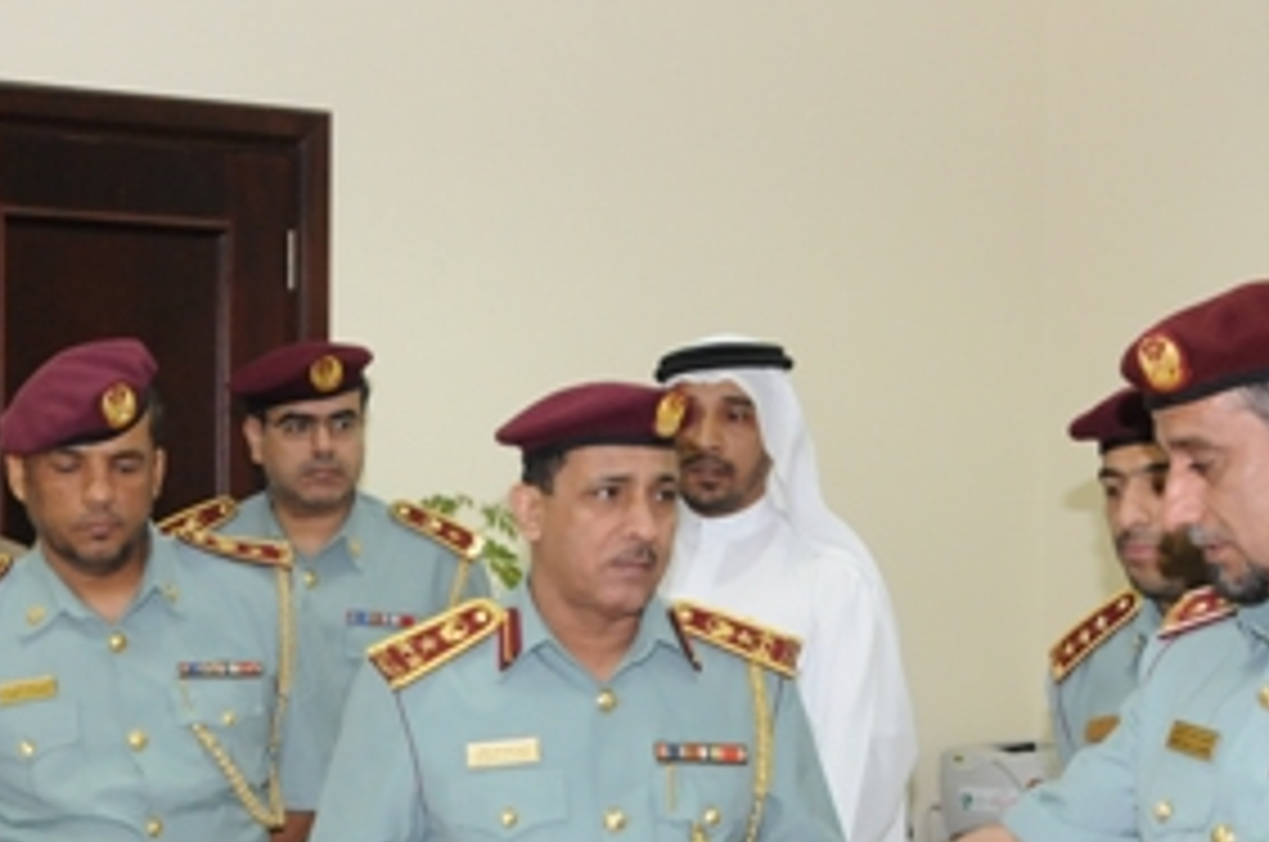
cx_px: 333
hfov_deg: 26.7
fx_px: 2639
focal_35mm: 75
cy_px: 549
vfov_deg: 18.1
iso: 1000
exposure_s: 1/60
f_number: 5.6
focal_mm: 22
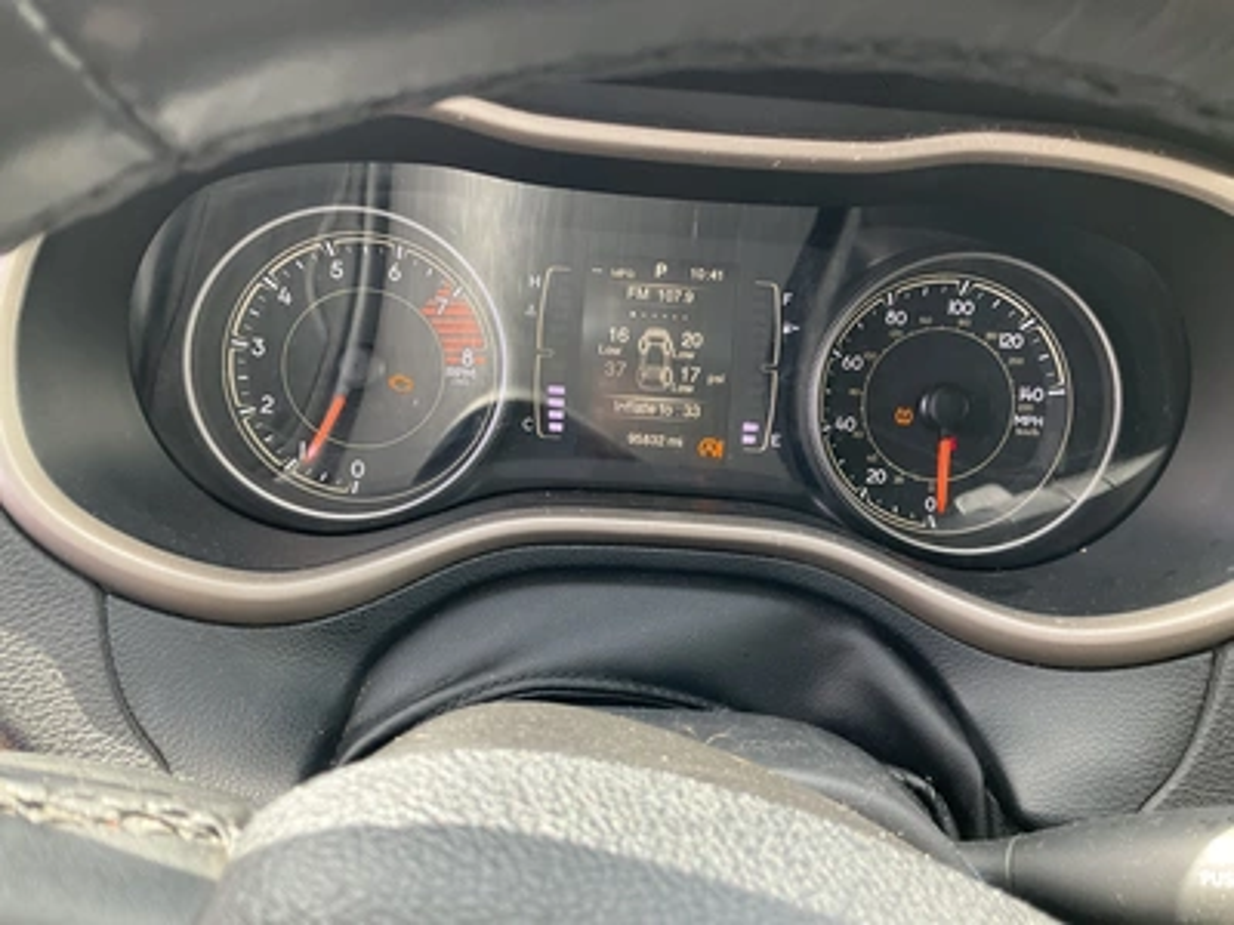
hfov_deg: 61.7
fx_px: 1034
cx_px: 617
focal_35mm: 29
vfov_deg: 48.2
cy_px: 462
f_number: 1.8
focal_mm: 3
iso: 64
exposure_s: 1/112
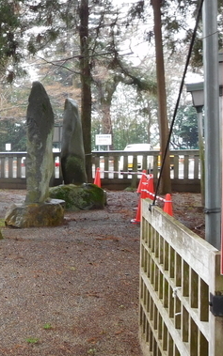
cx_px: -57
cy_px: 170
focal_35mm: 56
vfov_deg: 36.3
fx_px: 544
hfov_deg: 21.2
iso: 200
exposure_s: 1/30
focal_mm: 4.5
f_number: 3.4
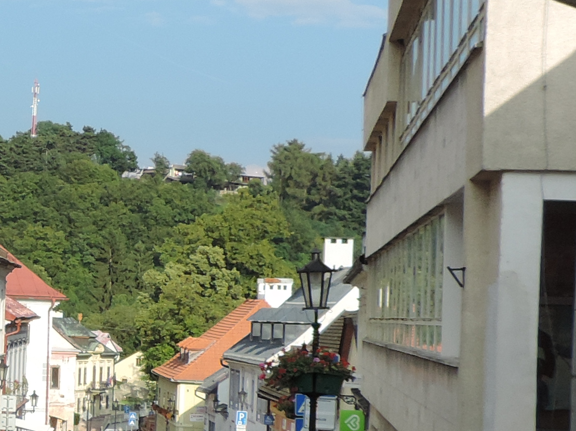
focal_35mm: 106
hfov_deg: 17.8
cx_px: -86
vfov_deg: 13.9
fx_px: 1763
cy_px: 306
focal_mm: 4.3
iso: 80
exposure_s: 1/800
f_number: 3
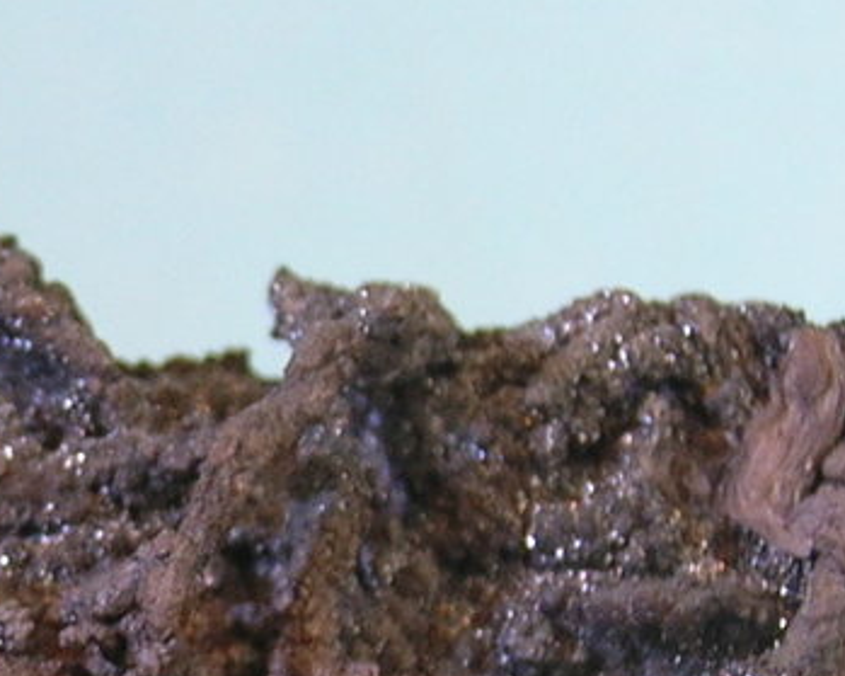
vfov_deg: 5.4
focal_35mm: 286
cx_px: -153
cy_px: 995
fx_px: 7150
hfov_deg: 6.7
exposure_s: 1/4.3
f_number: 3.2
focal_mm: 10.6
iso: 50
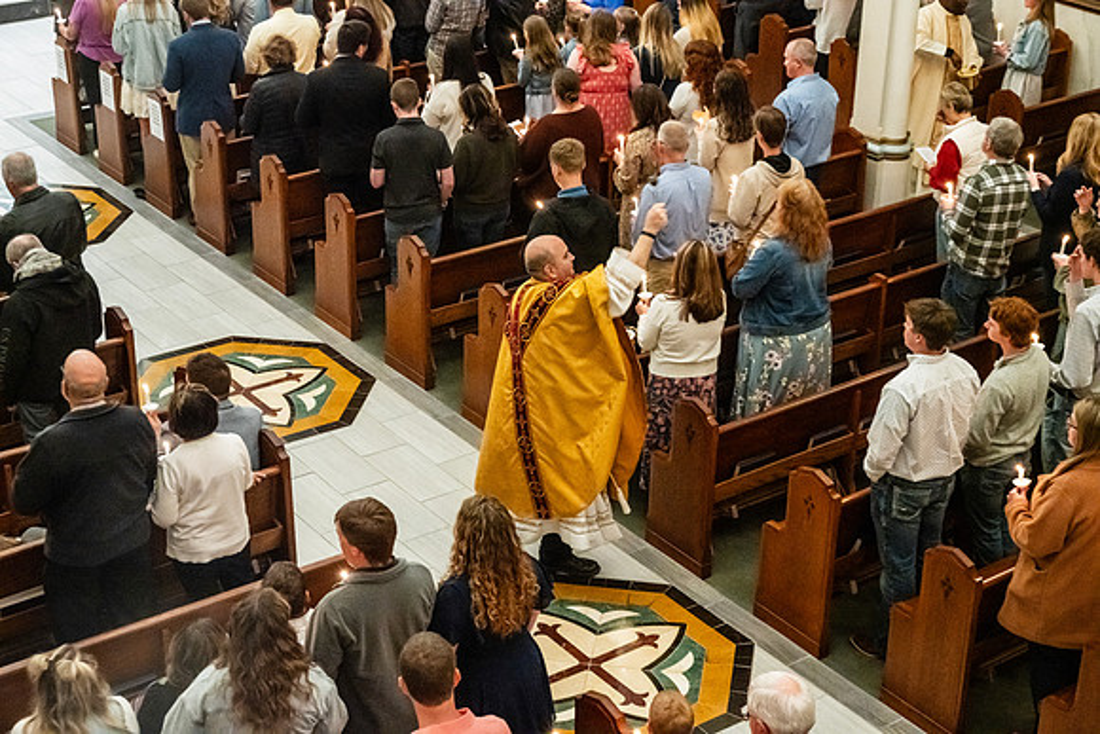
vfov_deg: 22.6
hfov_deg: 33.4
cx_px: 550
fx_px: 1834
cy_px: 367
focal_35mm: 60
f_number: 7.1
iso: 5000
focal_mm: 60
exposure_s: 1/60
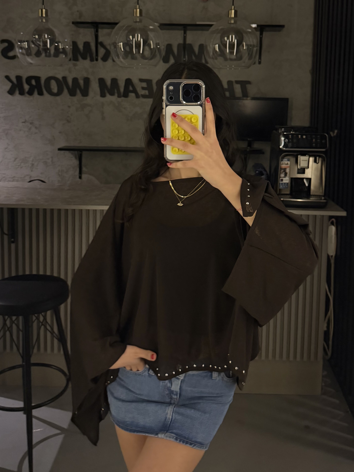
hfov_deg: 56.8
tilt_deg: -7.3
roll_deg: -0.9
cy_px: 236
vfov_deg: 71.6
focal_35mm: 24
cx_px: 177
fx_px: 327
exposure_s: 1/38
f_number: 1.78
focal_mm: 6.76
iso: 1000
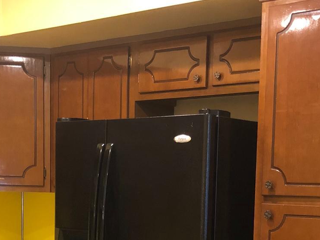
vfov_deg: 18.5
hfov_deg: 25.3
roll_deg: -1.1
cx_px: 159
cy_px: 261
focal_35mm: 77
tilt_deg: -6.6
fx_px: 712
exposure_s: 1/11
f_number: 1.8
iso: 100
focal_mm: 4
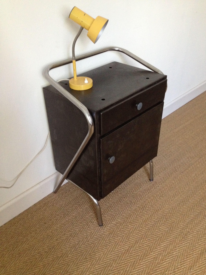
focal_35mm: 35
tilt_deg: -34.6
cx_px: 103
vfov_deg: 52.6
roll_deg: -1.0
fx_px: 278
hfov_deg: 40.7
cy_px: 138
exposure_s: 1/15
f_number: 2.4
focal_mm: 4.28
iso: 320
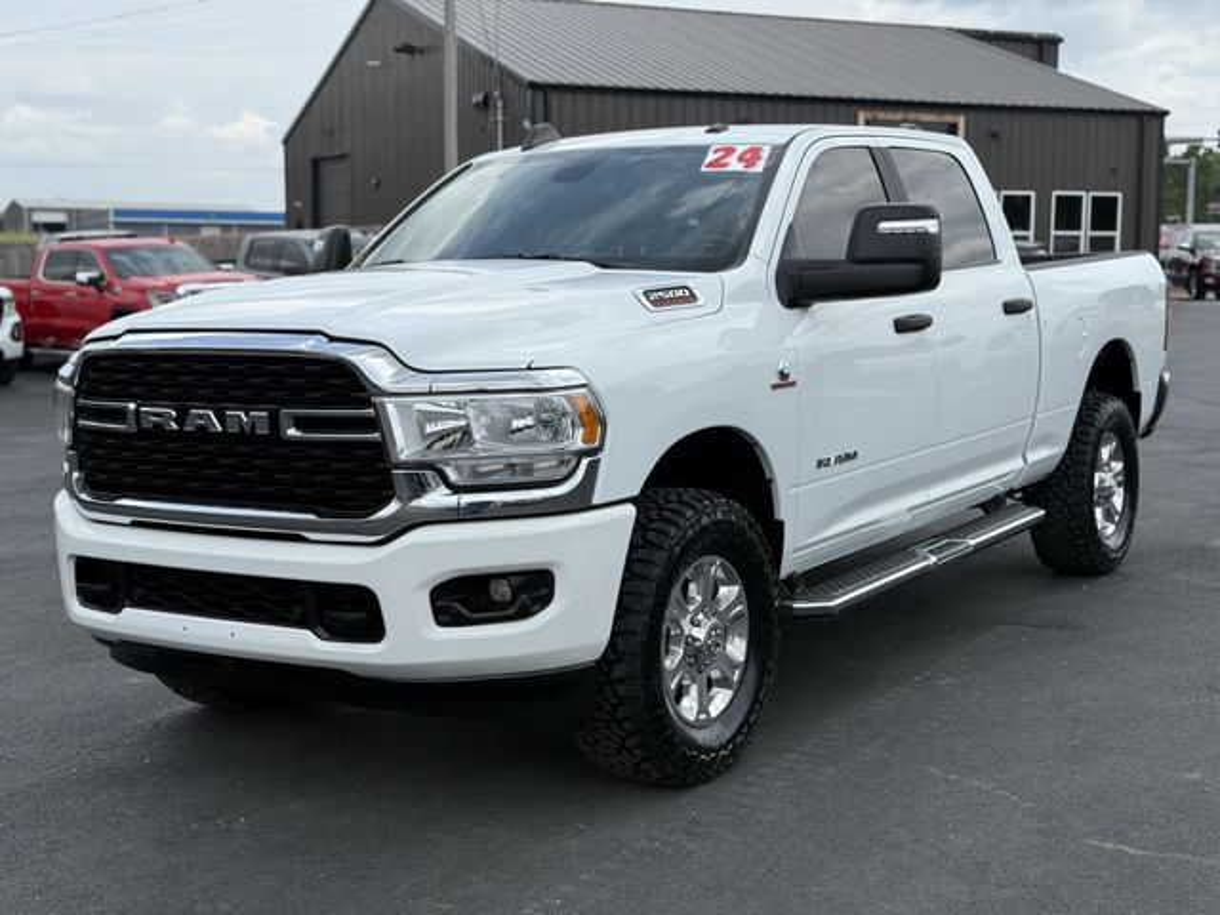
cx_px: 610
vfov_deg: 30.3
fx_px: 1692
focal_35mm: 48
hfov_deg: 39.7
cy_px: 458
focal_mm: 6.76
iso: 64
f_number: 1.78
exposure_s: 1/4098
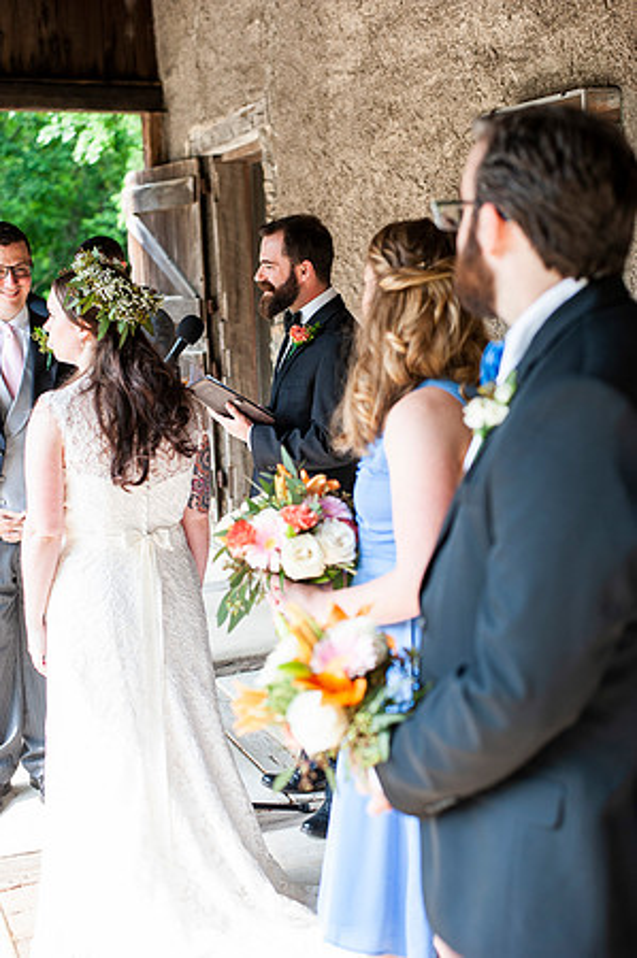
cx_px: 318
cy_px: 479
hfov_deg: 26.9
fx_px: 1330
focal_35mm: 50
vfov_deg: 39.6
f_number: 3.2
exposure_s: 1/500
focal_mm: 50
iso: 400
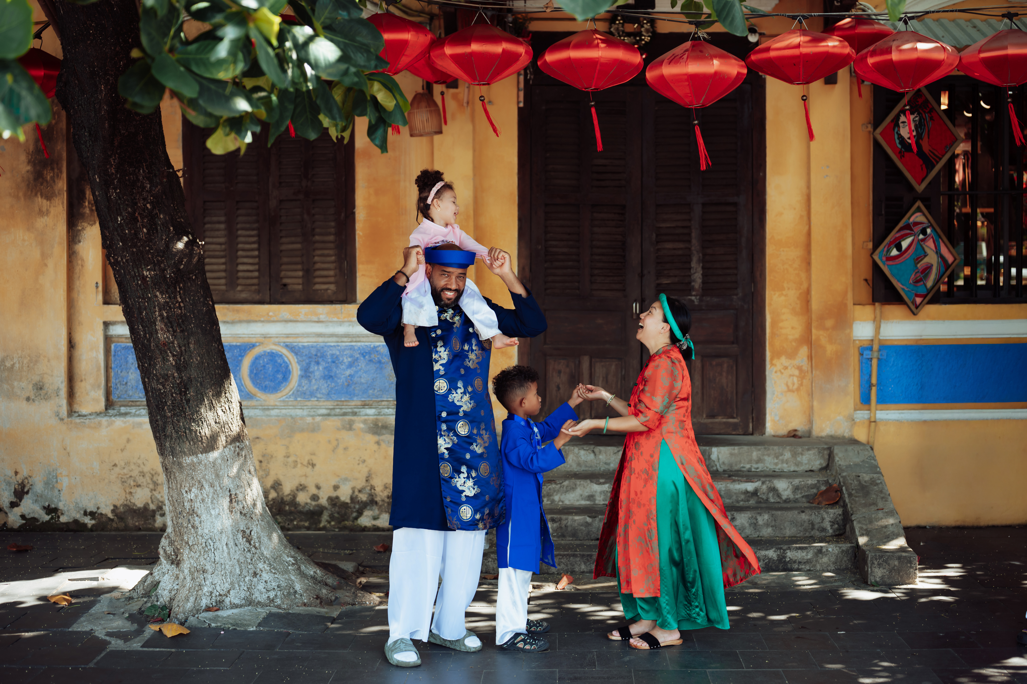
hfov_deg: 39.6
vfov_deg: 27.0
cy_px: 342
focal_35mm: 50
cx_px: 514
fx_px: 1426
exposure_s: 1/400
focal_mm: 50
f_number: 2.5
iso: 160
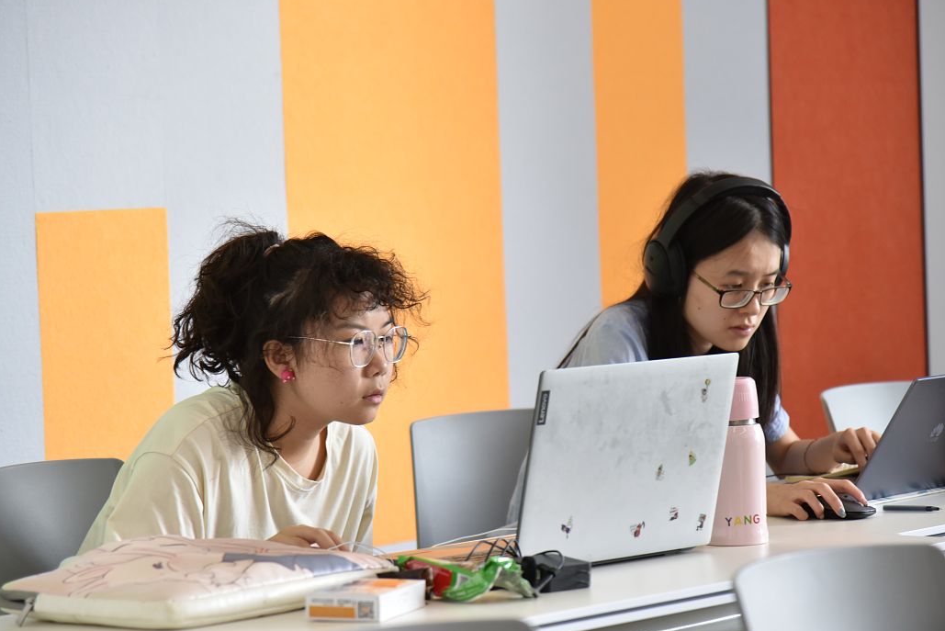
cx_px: 483
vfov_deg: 9.8
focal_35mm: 140
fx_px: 3676
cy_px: 343
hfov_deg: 14.6
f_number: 4
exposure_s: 1/125
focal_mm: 120
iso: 1250
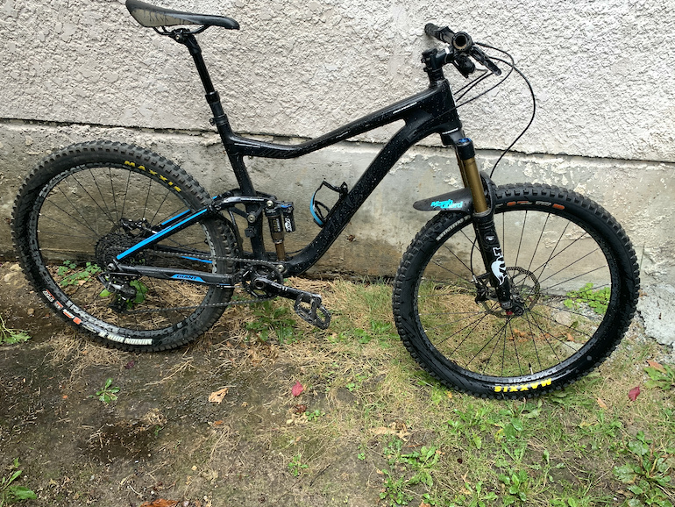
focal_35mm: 27
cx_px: 337
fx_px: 527
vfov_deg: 51.4
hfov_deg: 65.3
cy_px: 252
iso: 40
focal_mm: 4.25
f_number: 1.8
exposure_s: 1/122
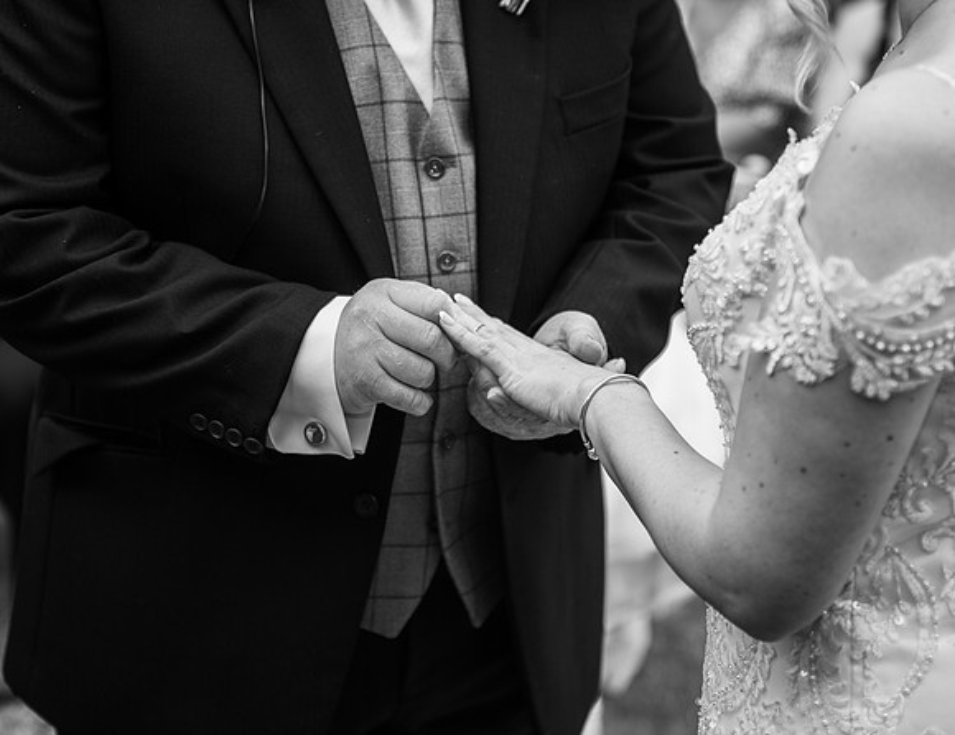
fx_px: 2423
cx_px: 476
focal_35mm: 87
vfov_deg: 17.2
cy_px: 320
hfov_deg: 22.3
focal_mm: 70
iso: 100
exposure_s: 1/640
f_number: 2.8
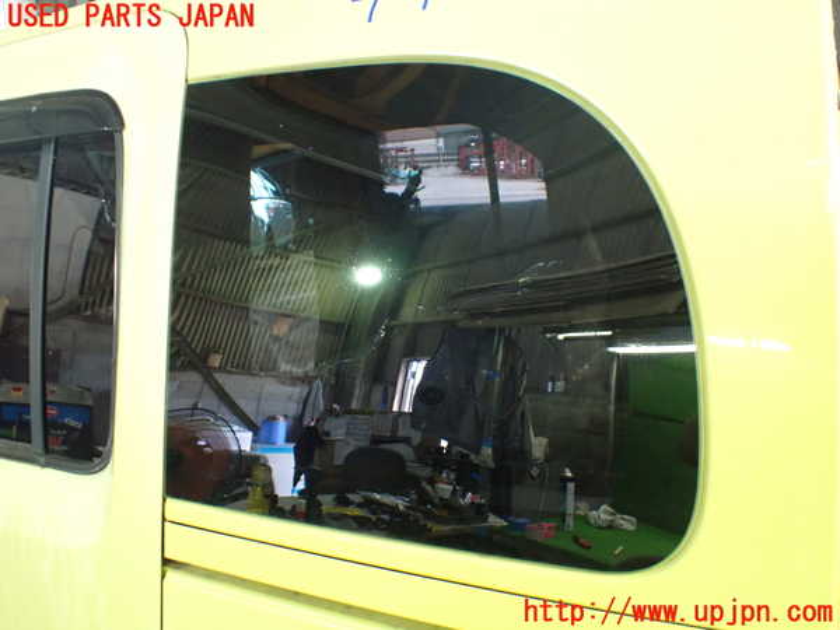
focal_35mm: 30
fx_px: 728
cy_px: 315
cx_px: 420
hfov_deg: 60.0
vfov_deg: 46.8
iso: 800
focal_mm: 5.4
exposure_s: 1/30
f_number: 2.3
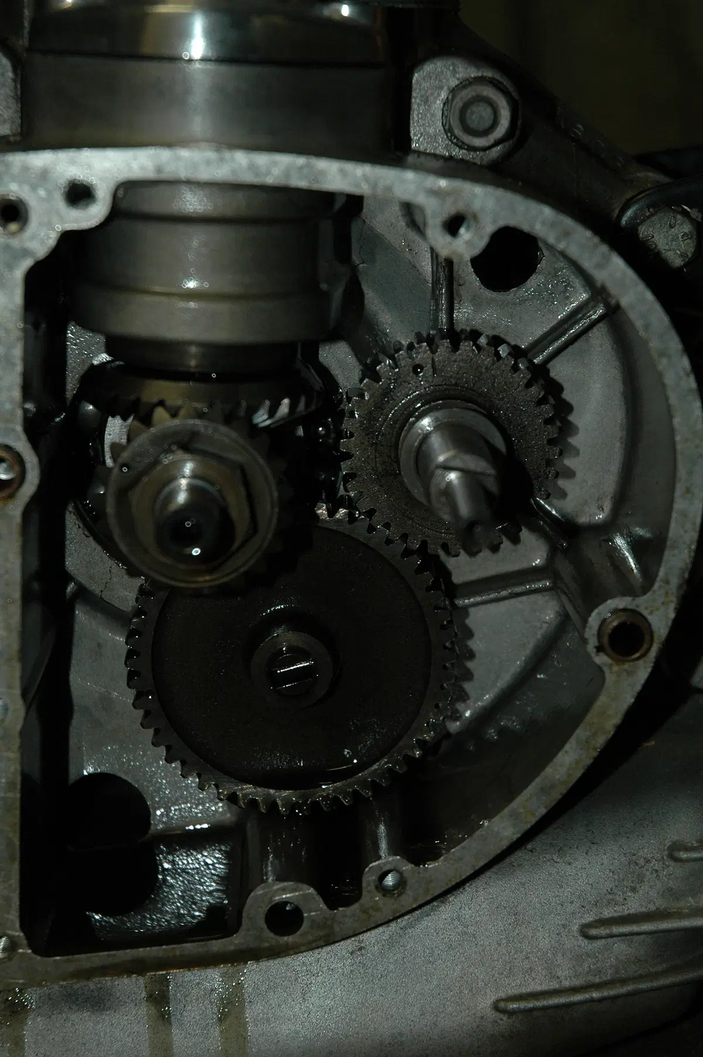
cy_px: 528
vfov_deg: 26.0
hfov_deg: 17.5
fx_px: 2289
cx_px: 352
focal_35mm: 78
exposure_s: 1/60
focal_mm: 52
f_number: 4.5
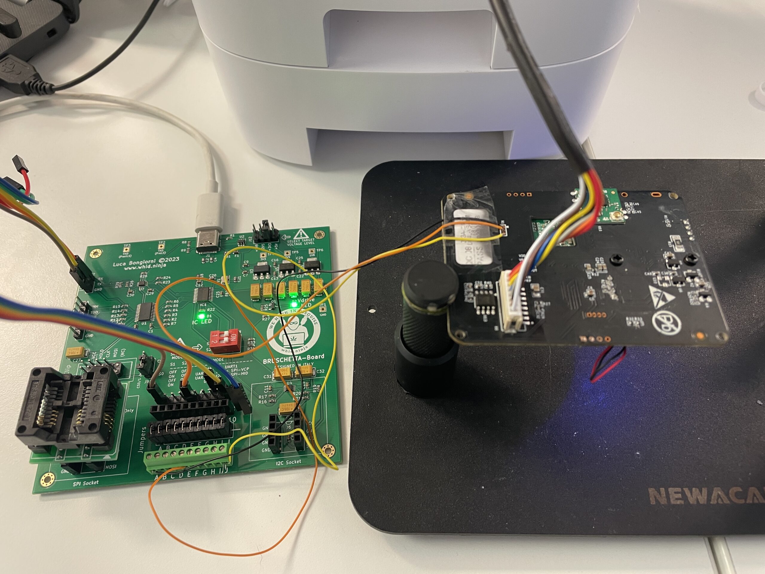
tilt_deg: -56.1
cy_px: 287
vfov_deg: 53.1
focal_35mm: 26
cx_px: 382
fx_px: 575
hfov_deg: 67.3
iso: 125
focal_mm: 4.2
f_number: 1.6
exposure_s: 1/50
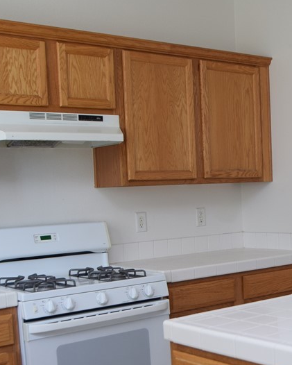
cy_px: 233
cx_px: 243
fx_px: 626
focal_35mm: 58
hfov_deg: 25.7
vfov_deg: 32.3
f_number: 5
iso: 400
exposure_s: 1/100
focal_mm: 20
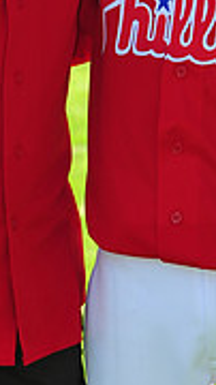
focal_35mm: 405
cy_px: -101
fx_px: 4132
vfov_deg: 5.3
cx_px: 49
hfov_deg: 3.0
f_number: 7.1
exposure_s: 1/200
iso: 200
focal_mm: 120
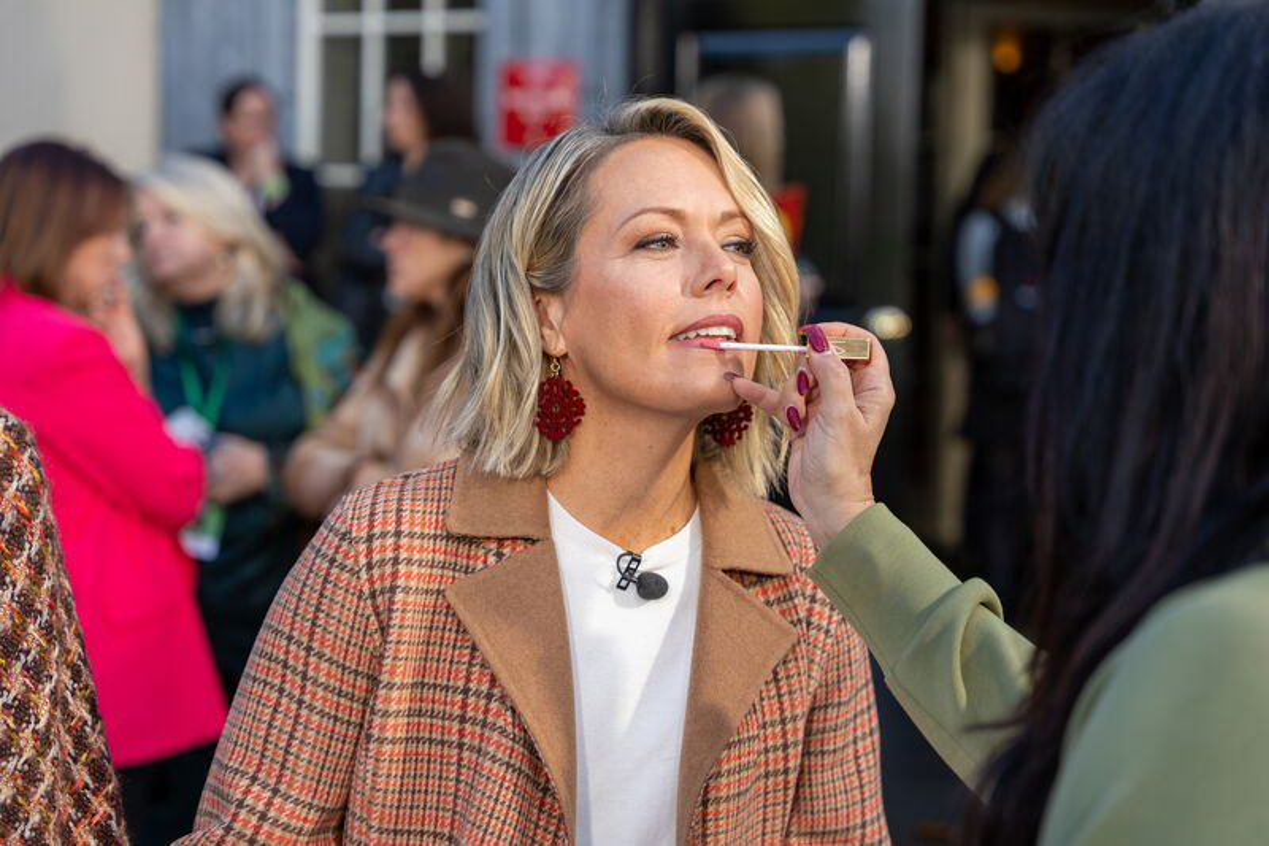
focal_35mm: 63
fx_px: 2231
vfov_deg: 21.5
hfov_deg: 31.8
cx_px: 634
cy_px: 423
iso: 160
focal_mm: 63.3
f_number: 2.8
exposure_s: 1/400
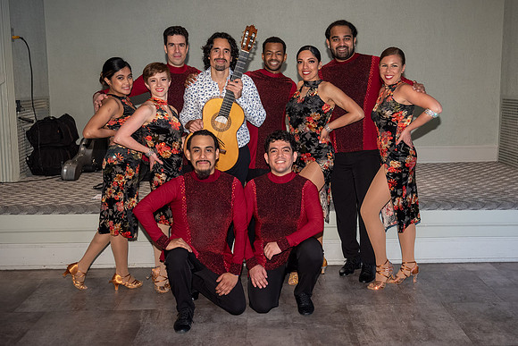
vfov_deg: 32.3
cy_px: 150
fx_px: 595
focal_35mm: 41
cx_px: 296
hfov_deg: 46.9
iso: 800
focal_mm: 36
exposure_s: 1/50
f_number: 4
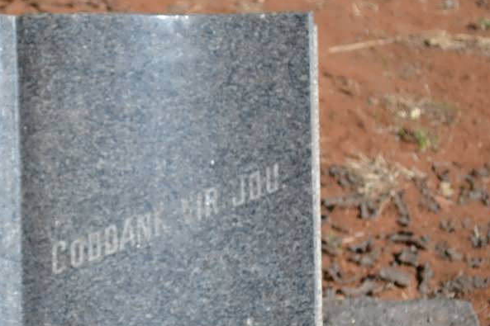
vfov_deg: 8.2
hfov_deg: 12.2
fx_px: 2272
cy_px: 241
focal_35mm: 167
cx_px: 58
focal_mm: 55
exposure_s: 1/125
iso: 110
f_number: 5.6
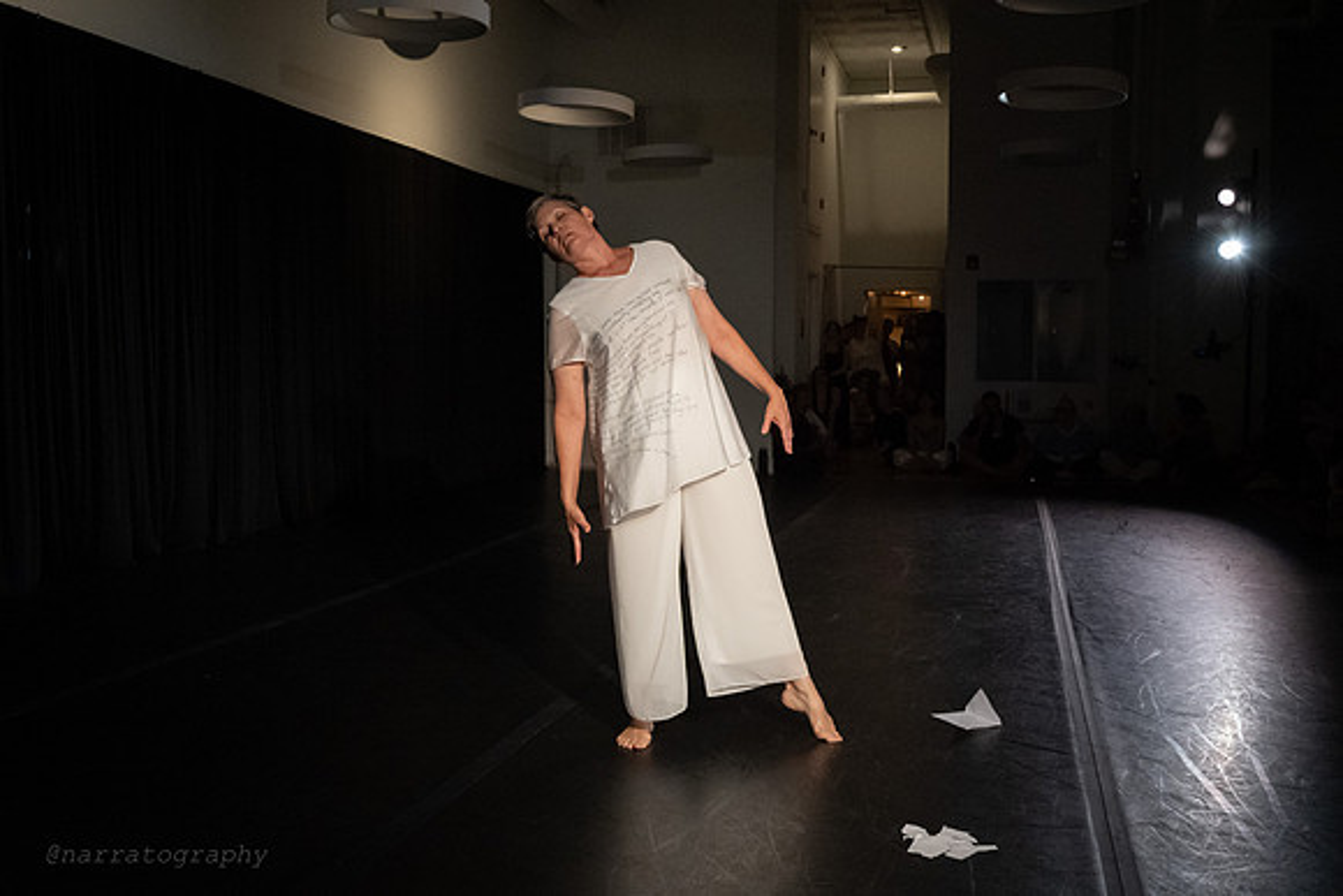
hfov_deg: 52.1
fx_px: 1374
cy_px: 390
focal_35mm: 37
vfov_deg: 36.1
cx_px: 671
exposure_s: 1/500
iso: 6400
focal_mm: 32
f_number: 5.6
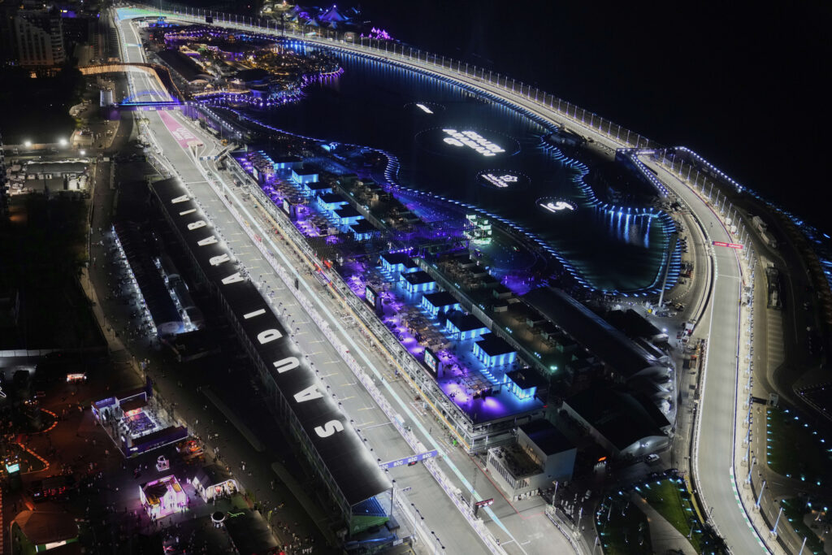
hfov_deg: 54.4
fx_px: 809
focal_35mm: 35
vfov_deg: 37.9
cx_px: 416
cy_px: 278
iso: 2500
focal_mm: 35
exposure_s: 1/250
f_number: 2.8
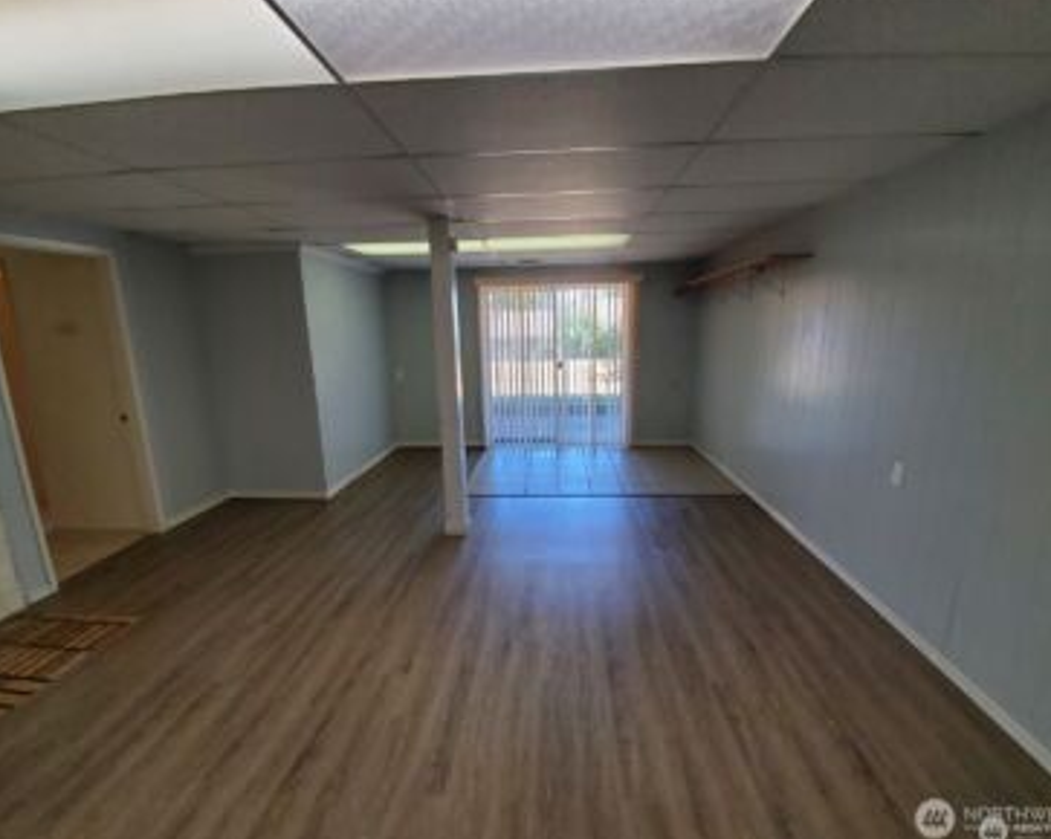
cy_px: 414
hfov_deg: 100.7
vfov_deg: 87.9
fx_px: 435
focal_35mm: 14
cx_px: 524
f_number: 2.2
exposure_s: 1/59
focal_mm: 1.8
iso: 200
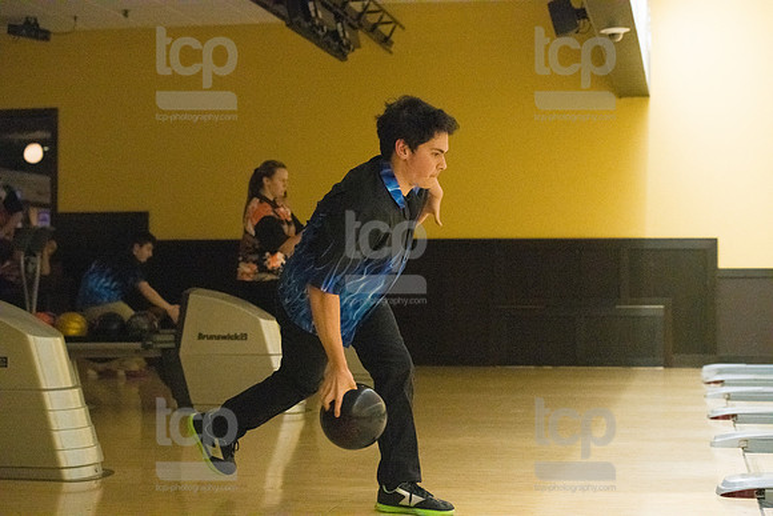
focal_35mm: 70
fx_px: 1503
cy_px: 258
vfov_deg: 19.5
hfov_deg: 28.8
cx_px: 386
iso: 10000
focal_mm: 70
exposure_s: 1/1000
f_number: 4.5
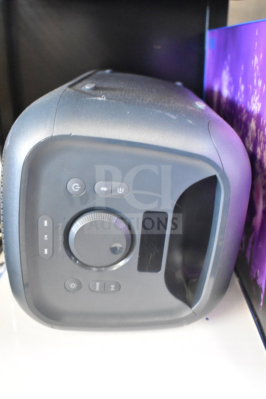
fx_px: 382
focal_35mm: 34
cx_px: 133
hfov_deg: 38.4
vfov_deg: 55.1
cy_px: 200
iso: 8000
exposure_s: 1/40
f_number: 3.8
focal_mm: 23
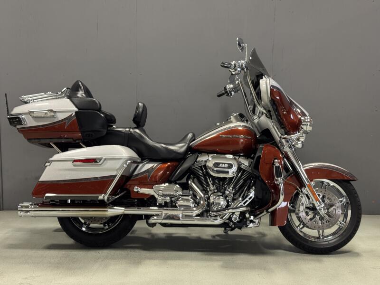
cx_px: 190
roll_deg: -0.2
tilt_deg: -8.1
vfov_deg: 30.3
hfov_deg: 39.7
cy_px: 142
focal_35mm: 48
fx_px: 527
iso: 200
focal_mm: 6.76
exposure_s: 1/60
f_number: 1.78
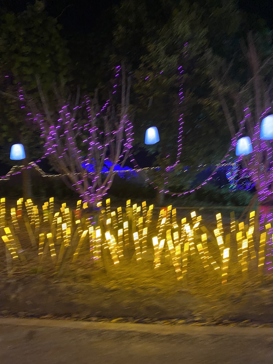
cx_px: 136
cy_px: 182
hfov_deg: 53.1
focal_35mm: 26
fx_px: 273
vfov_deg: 67.3
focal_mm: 4.25
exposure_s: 1/25
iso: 500
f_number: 1.8
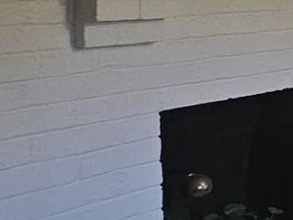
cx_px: 918
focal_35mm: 83
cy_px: -22
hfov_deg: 10.9
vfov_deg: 17.2
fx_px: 703
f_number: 2.2
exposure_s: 1/60
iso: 250
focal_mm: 2.2
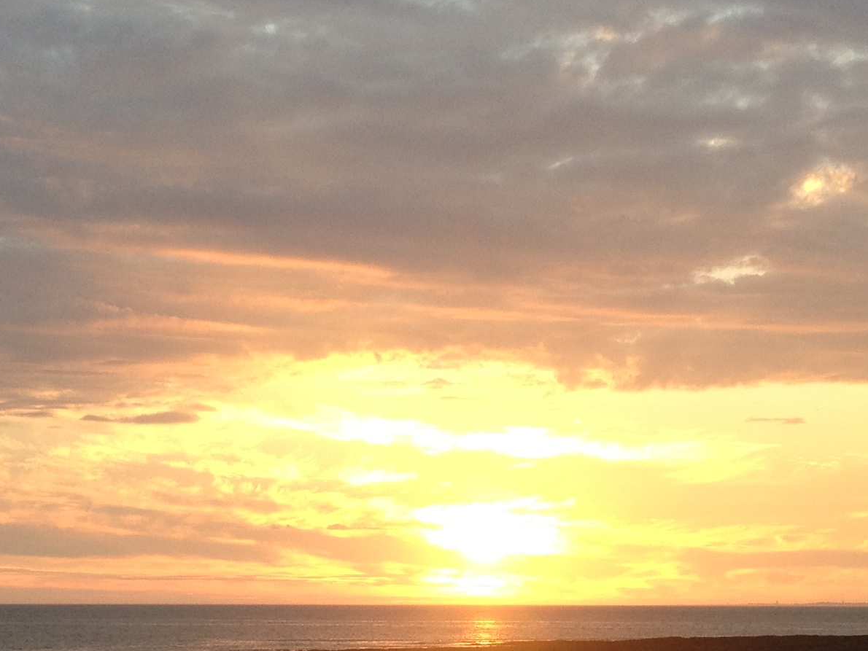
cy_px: 476
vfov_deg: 15.3
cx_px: 350
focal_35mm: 96
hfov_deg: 20.4
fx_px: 2408
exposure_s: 1/185
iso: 50
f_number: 2.4
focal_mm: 4.28
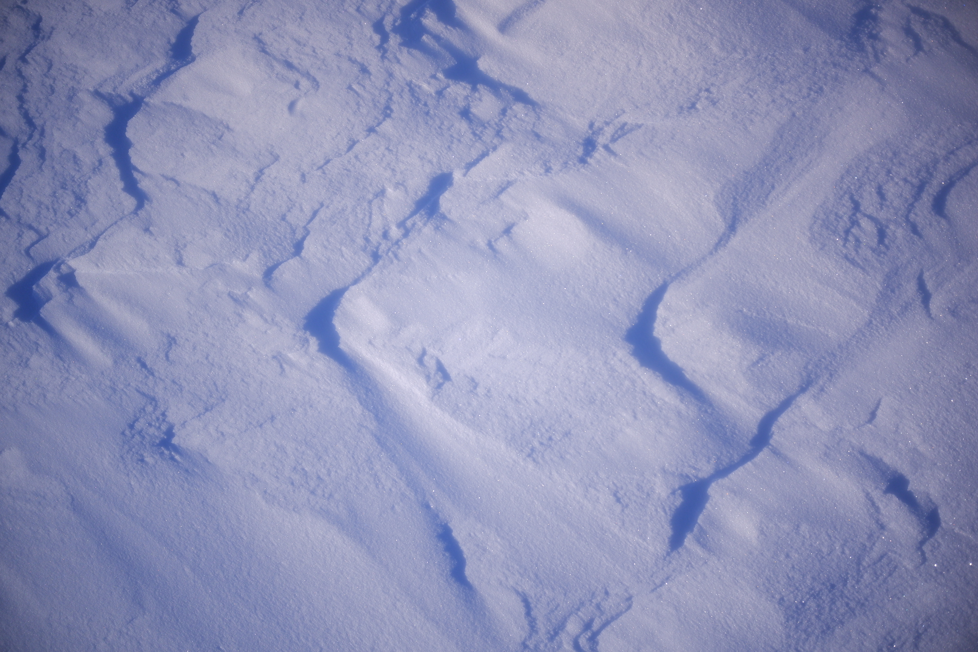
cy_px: 326
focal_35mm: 41
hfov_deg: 47.4
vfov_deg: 32.6
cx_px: 489
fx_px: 1114
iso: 250
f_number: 2.8
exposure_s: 1/7000
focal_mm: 27
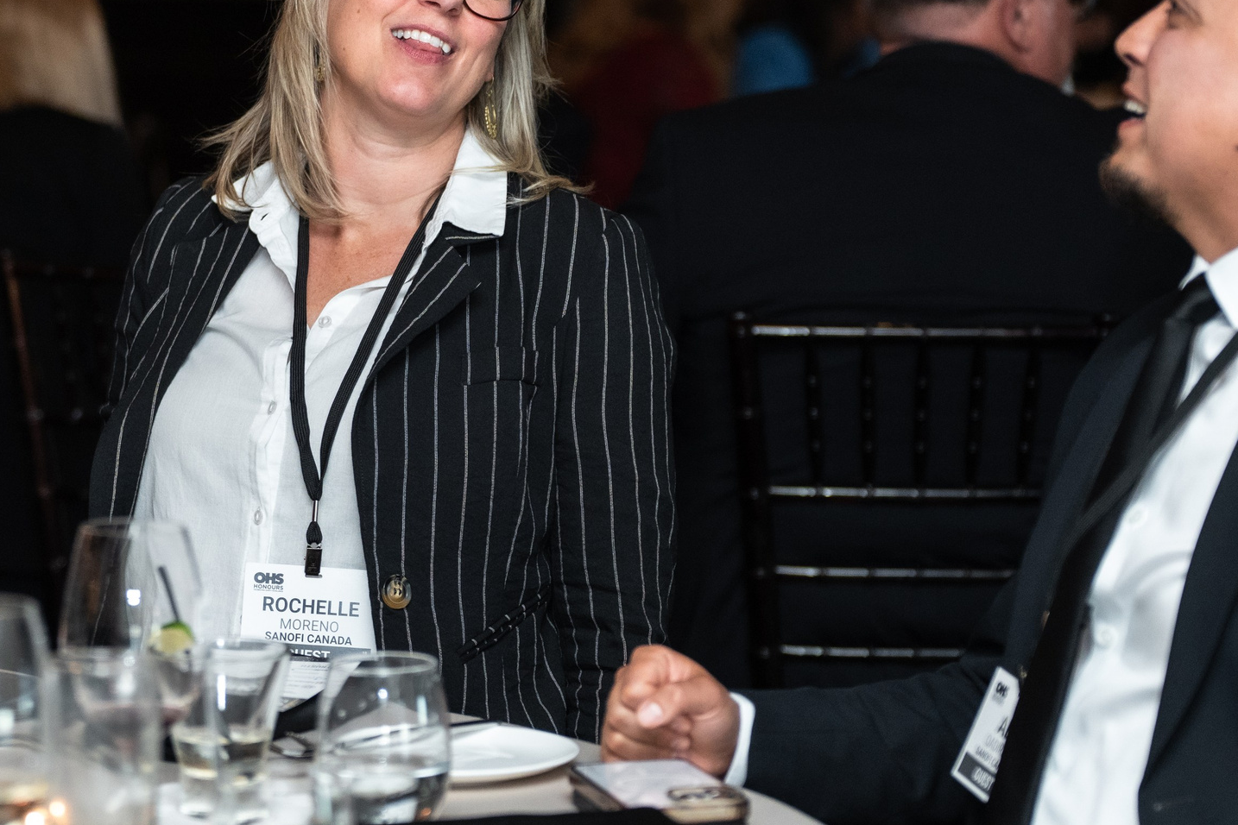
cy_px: 324
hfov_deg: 13.8
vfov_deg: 9.2
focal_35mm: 149
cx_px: 464
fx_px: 5124
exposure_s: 1/200
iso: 3200
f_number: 2.8
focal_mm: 82
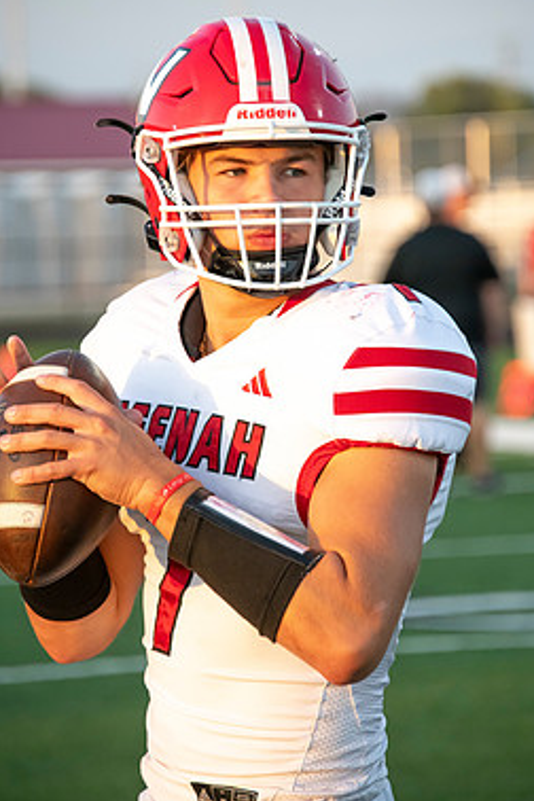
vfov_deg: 8.2
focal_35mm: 250
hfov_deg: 5.5
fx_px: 5562
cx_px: 265
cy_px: 348
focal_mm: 210
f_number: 5.6
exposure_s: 1/2500
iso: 2000
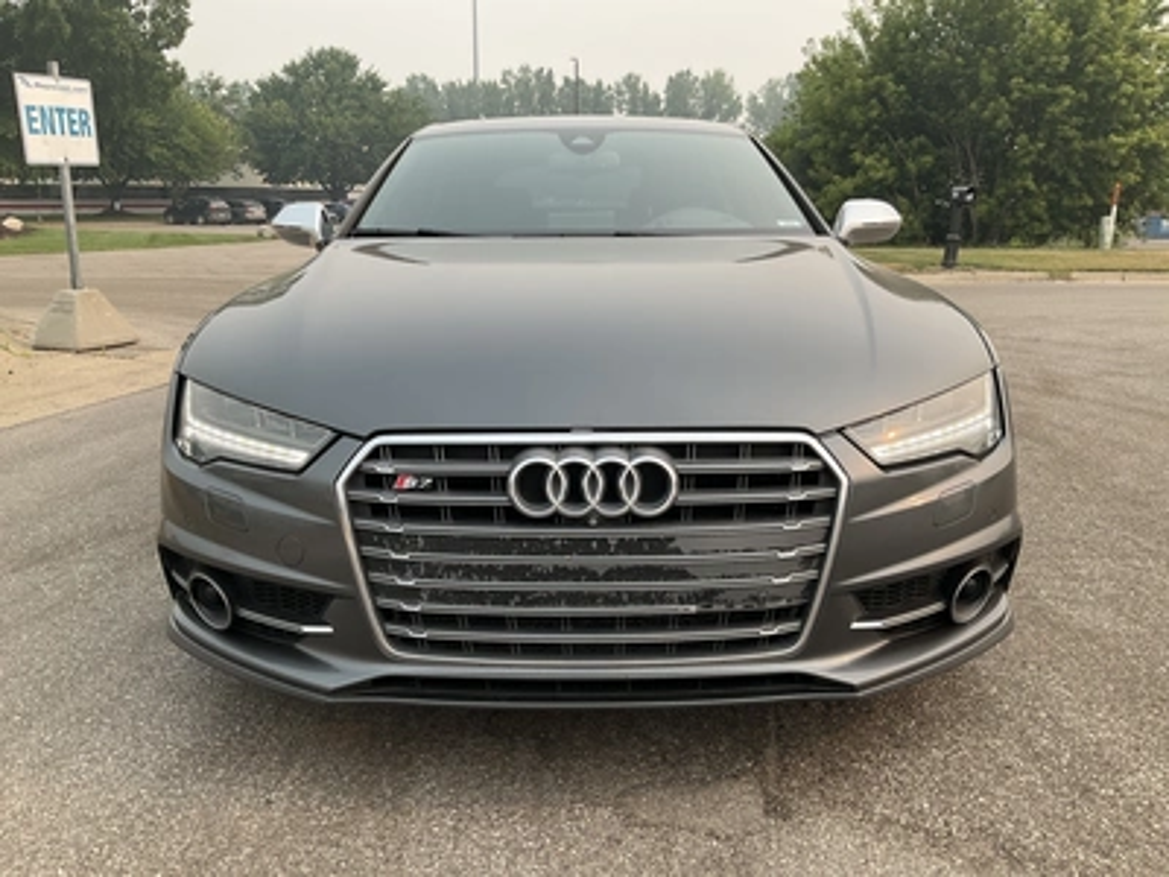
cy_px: 438
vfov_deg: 48.2
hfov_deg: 61.7
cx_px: 584
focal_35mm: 29
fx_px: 979
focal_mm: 3
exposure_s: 1/739
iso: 25
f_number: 1.8
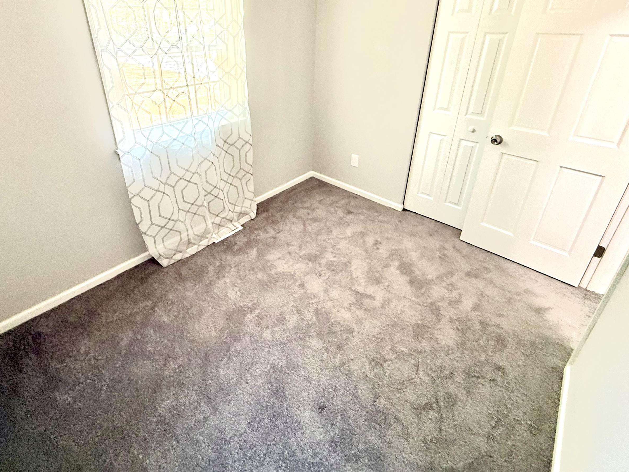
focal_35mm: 18
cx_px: 289
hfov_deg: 87.6
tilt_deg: -24.5
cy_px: 169
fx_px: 327
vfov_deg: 70.1
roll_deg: +0.0
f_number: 2.2
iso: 400
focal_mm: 2.22
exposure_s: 1/60
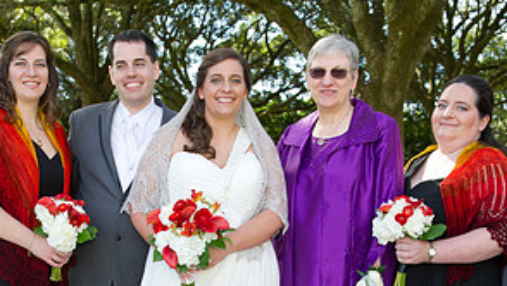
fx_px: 888
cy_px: 314
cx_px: 198
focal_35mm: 66
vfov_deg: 17.7
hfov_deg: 31.8
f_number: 5.6
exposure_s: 1/125
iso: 320
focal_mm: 32
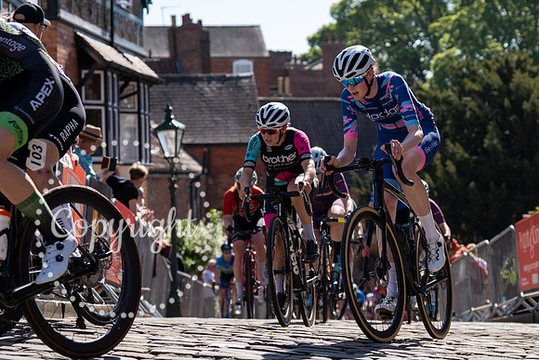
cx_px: 381
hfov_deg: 20.1
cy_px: 176
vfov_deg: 13.6
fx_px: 1511
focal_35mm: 101
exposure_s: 1/1000
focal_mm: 70
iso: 100
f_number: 3.5
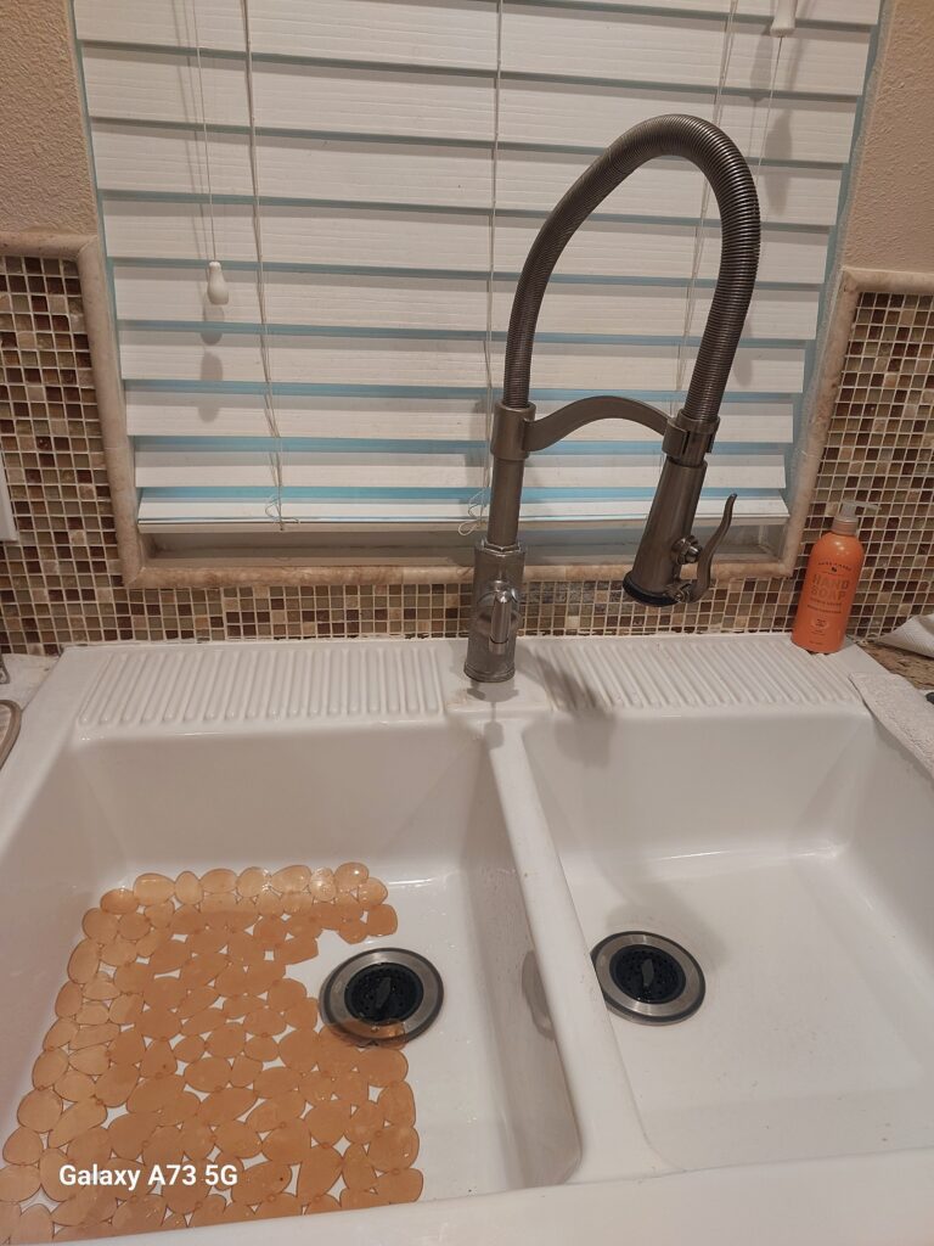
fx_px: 827
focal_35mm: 23
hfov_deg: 58.9
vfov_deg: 73.9
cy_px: 623
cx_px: 467
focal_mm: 5.06
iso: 100
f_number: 1.8
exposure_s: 1/50
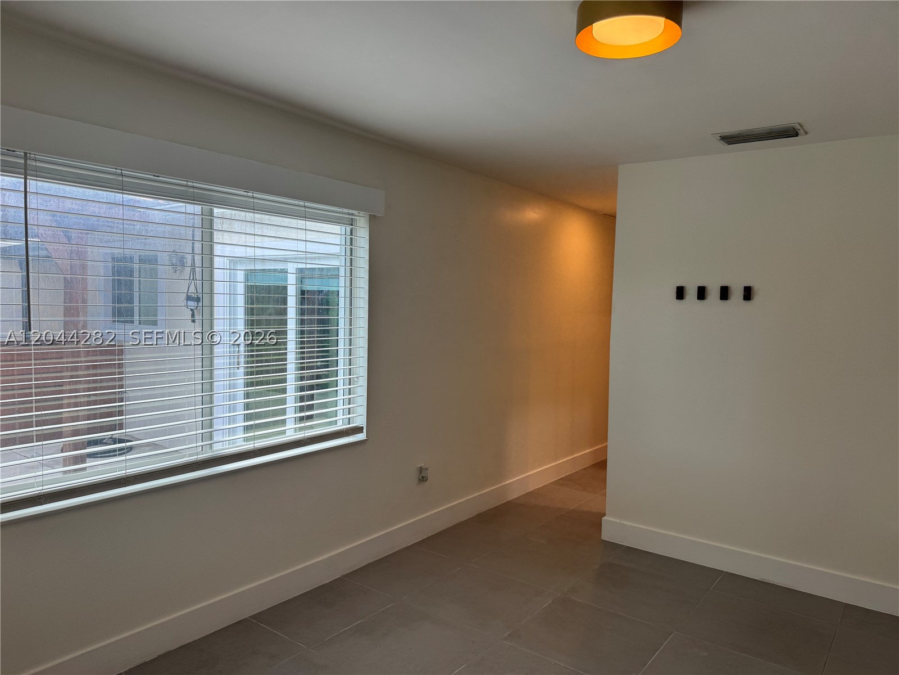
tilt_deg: -4.3
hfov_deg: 71.6
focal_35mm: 24
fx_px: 623
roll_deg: -0.9
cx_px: 450
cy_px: 338
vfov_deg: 56.8
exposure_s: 1/144
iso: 64
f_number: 1.78
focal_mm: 6.76
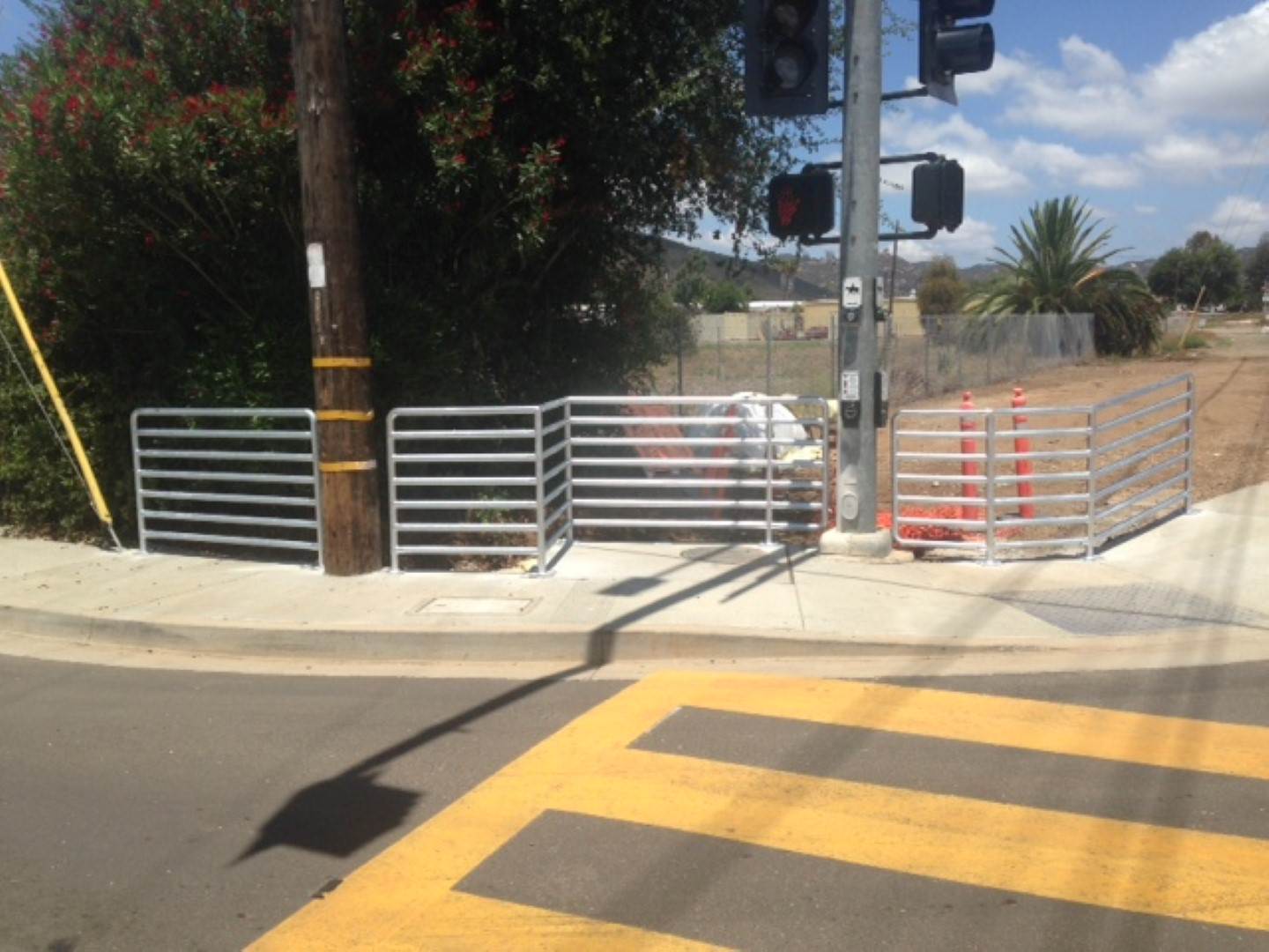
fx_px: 1210
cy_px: 476
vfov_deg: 42.9
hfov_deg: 55.4
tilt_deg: -7.0
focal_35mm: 33
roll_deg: +4.1
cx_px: 634
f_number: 2.4
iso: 50
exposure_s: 1/1808
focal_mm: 4.12
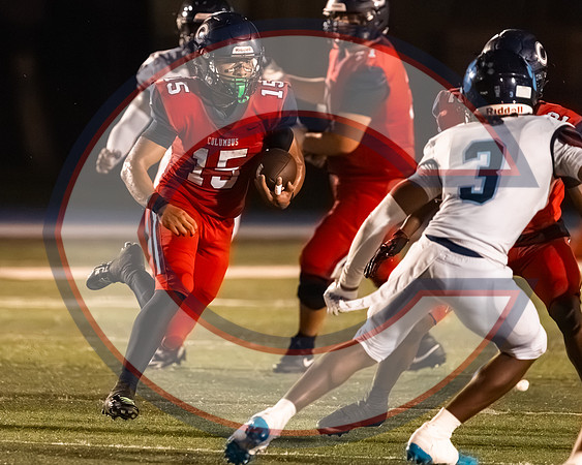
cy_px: 206
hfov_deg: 2.9
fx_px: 11664
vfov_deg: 2.3
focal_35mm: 677
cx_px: 57
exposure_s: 1/1600
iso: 25600
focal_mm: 400
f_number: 4.5
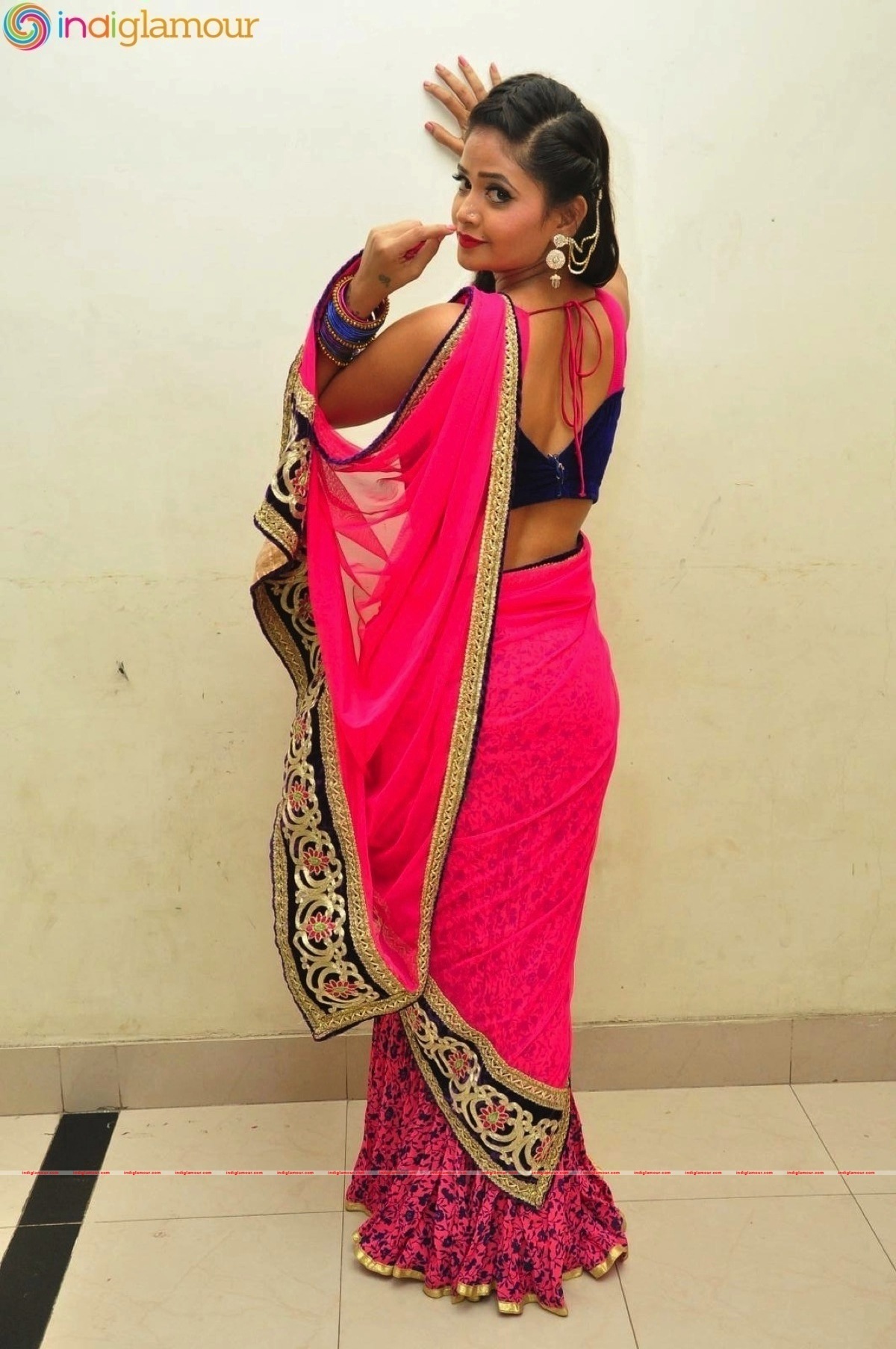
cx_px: 448
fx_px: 1459
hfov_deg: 34.1
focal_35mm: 39
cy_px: 674
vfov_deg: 49.6
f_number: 7.1
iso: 1600
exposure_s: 1/125
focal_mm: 26
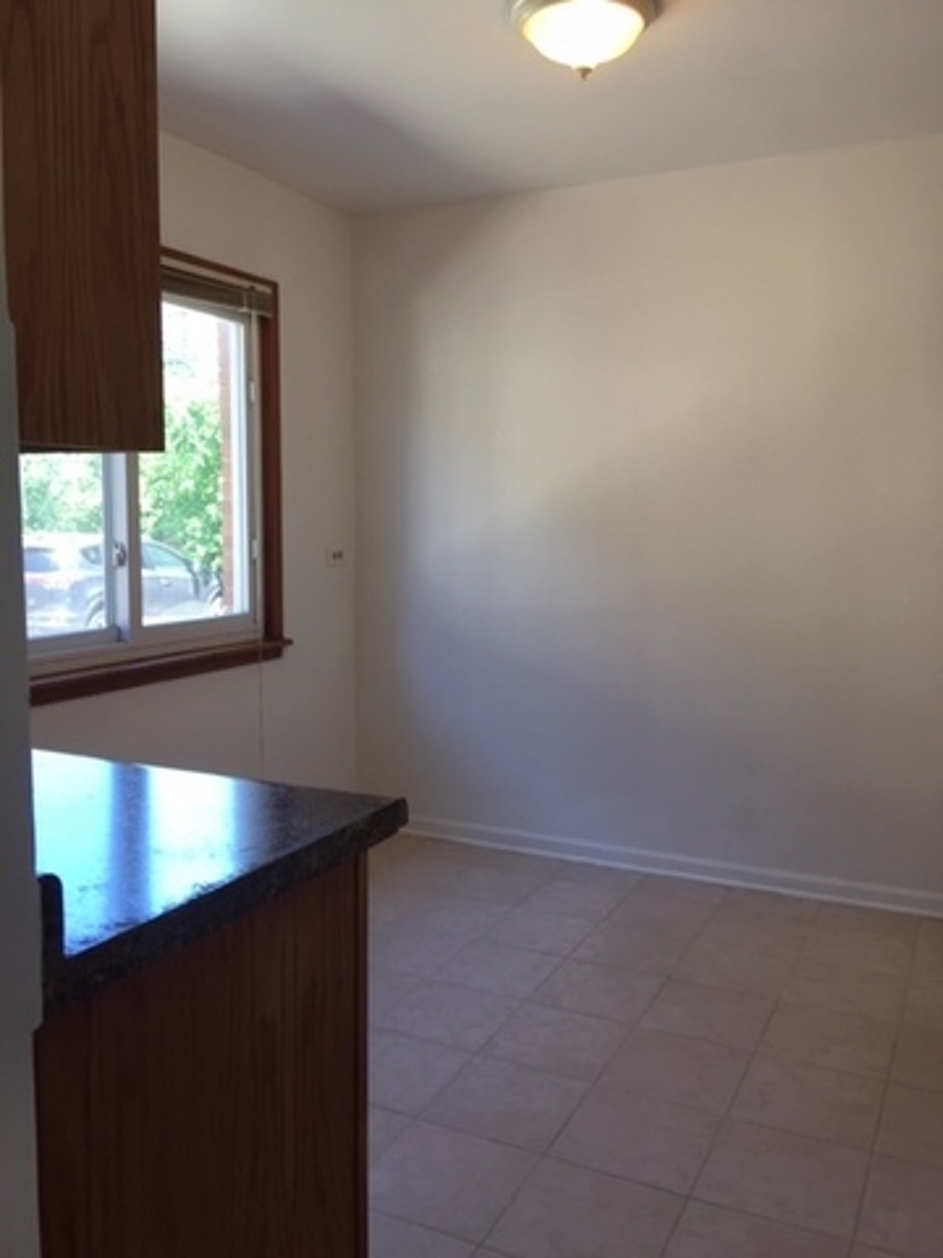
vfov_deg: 61.7
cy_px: 629
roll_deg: +0.2
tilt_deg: -3.9
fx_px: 1053
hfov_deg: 48.2
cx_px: 472
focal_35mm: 29
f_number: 2.2
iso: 40
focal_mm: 4.15
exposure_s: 1/60
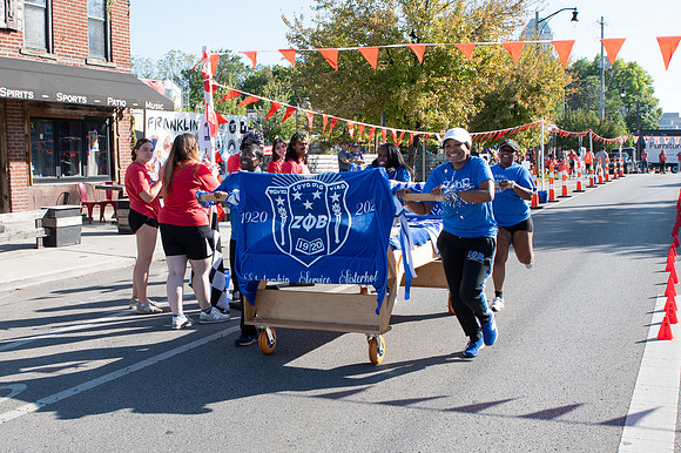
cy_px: 263
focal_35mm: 42
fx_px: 792
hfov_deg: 46.5
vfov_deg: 31.9
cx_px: 315
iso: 160
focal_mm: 24
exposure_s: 1/320
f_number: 6.3
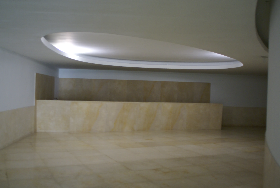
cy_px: 96
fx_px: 296
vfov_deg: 35.2
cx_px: 136
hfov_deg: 50.6
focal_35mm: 38
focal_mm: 24
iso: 400
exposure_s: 1/20
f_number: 2
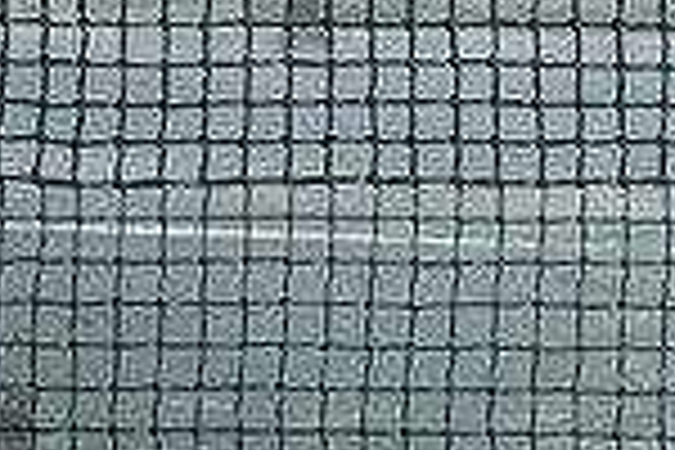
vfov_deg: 2.6
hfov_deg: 3.9
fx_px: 9955
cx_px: 1004
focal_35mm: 531
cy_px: -330
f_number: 4
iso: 200
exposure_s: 1/2000
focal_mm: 100
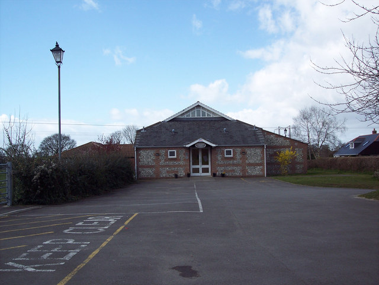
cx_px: 190
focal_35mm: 39
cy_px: 142
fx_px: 427
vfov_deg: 36.8
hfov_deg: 47.9
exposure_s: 1/500
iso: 100
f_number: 4
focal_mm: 8
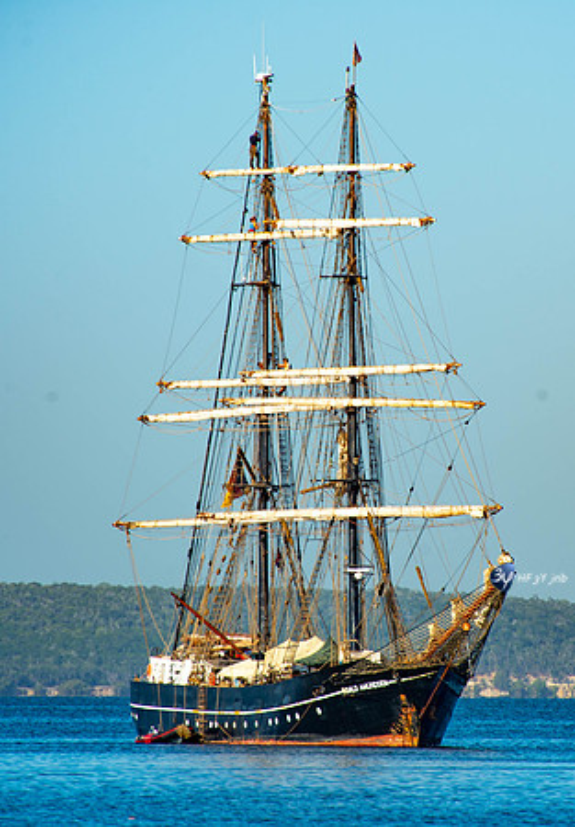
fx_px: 13776
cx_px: 371
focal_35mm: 592
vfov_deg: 3.4
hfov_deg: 2.4
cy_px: 414
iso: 100
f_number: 8
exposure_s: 1/400
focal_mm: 400
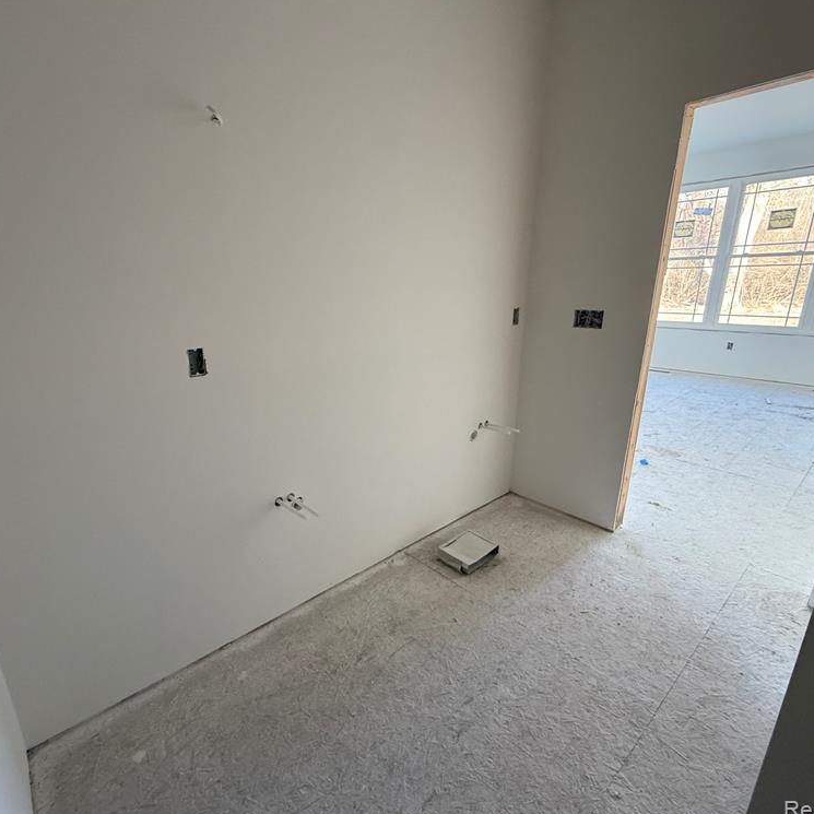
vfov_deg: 84.0
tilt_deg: -16.6
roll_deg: +1.5
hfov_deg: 83.2
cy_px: 408
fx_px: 452
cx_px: 335
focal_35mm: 17
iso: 320
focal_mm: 2.22
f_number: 2.2
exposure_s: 1/65
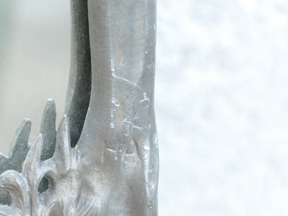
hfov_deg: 7.4
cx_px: 0
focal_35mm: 266
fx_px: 2213
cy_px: 163
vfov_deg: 5.6
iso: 640
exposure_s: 1/80
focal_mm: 49.07
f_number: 3.9
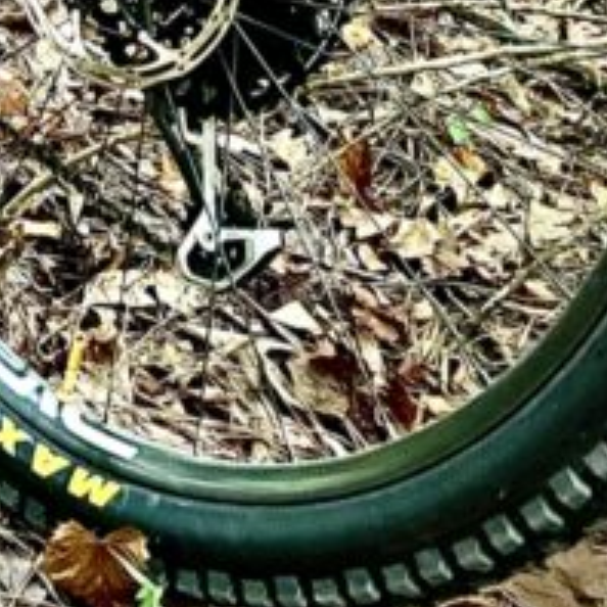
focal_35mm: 89
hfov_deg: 17.0
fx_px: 1766
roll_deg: -0.9
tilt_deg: -10.7
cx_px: -395
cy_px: -254
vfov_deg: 17.8
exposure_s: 1/71
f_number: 1.6
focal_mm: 4.2
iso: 125
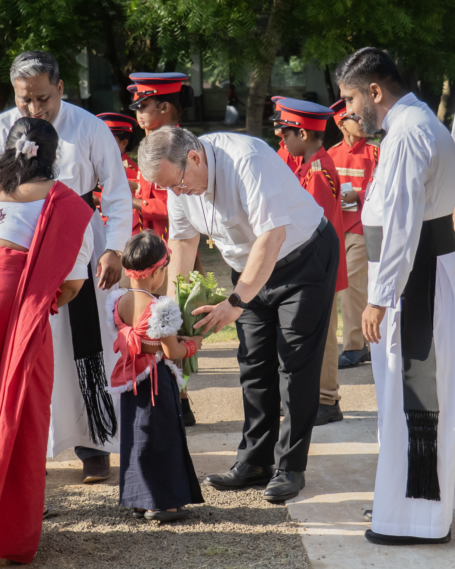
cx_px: 192
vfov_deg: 36.7
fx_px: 858
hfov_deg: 29.6
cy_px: 286
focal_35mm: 51
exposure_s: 1/5000
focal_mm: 24
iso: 2000
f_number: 4
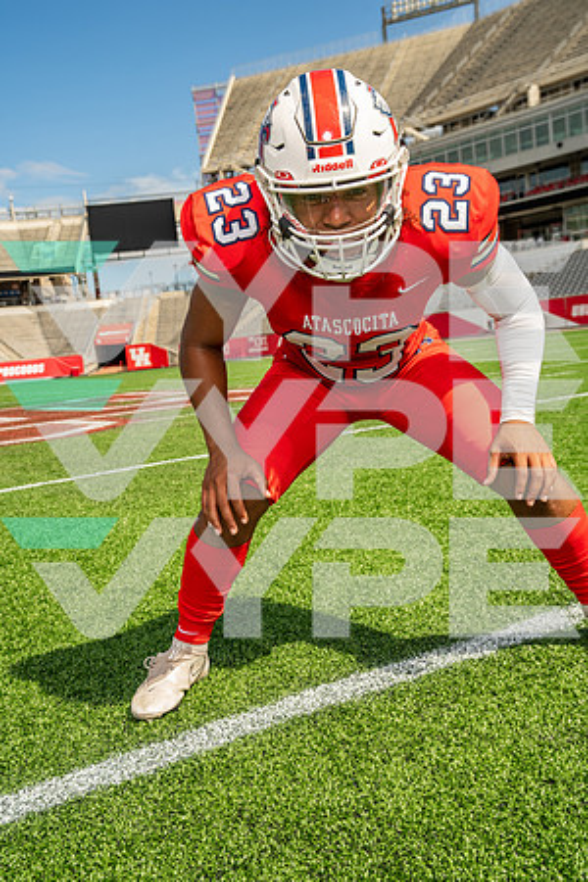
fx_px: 980
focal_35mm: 40
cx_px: 294
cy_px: 441
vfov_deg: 48.5
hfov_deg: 33.4
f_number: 6.3
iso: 100
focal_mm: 40
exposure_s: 1/320
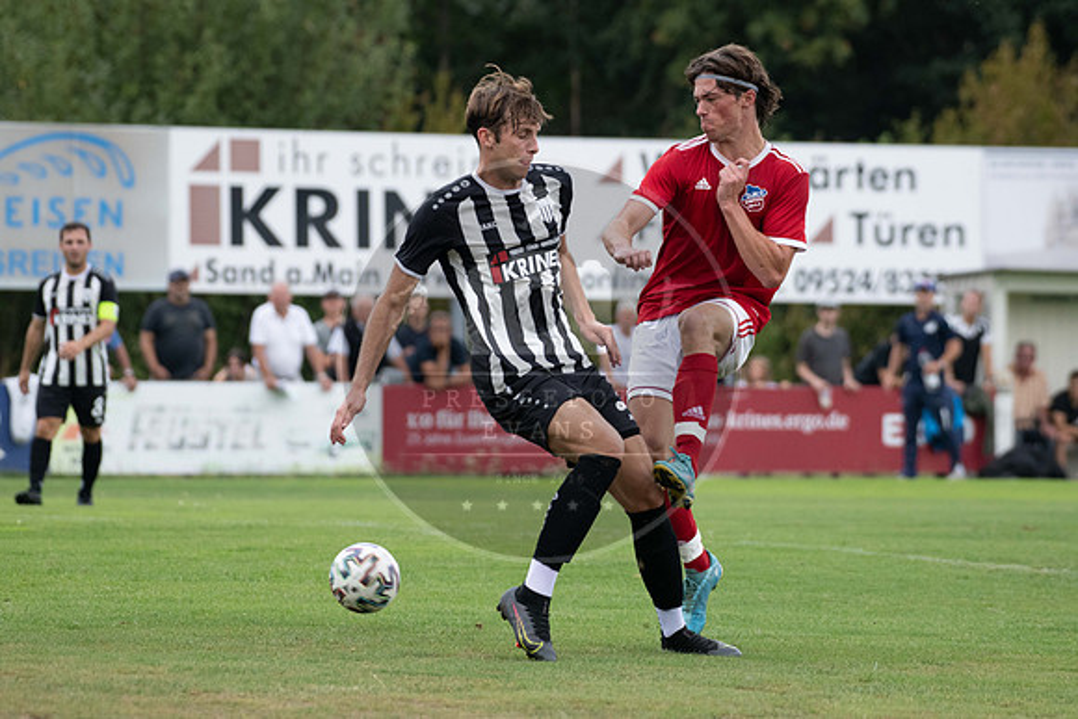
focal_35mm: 290
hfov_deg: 7.1
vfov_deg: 4.7
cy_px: 352
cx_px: 606
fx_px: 8681
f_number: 5.6
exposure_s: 1/1600
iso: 1250
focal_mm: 250
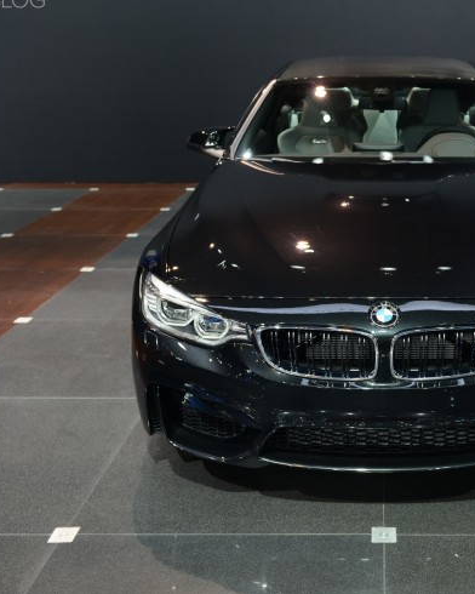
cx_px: 382
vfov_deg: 40.3
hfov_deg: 31.9
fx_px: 808
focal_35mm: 46
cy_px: 293
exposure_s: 1/50
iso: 800
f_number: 4
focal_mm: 32
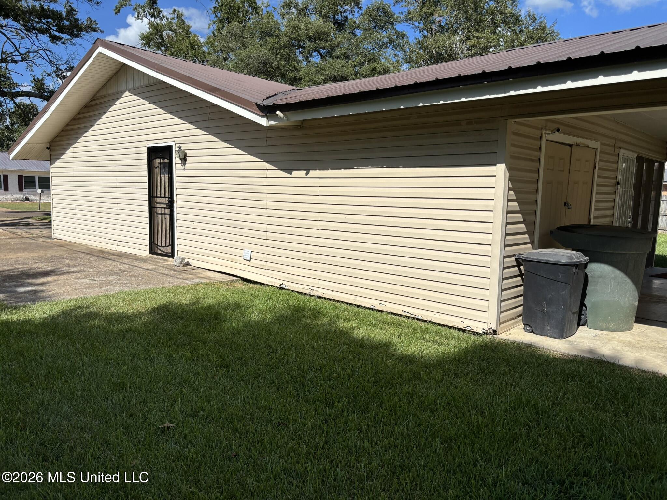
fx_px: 501
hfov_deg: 67.3
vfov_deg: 53.1
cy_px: 250
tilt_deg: -7.2
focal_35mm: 26
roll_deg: -1.0
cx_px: 334
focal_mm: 5.96
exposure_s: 1/5076
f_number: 1.6
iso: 50
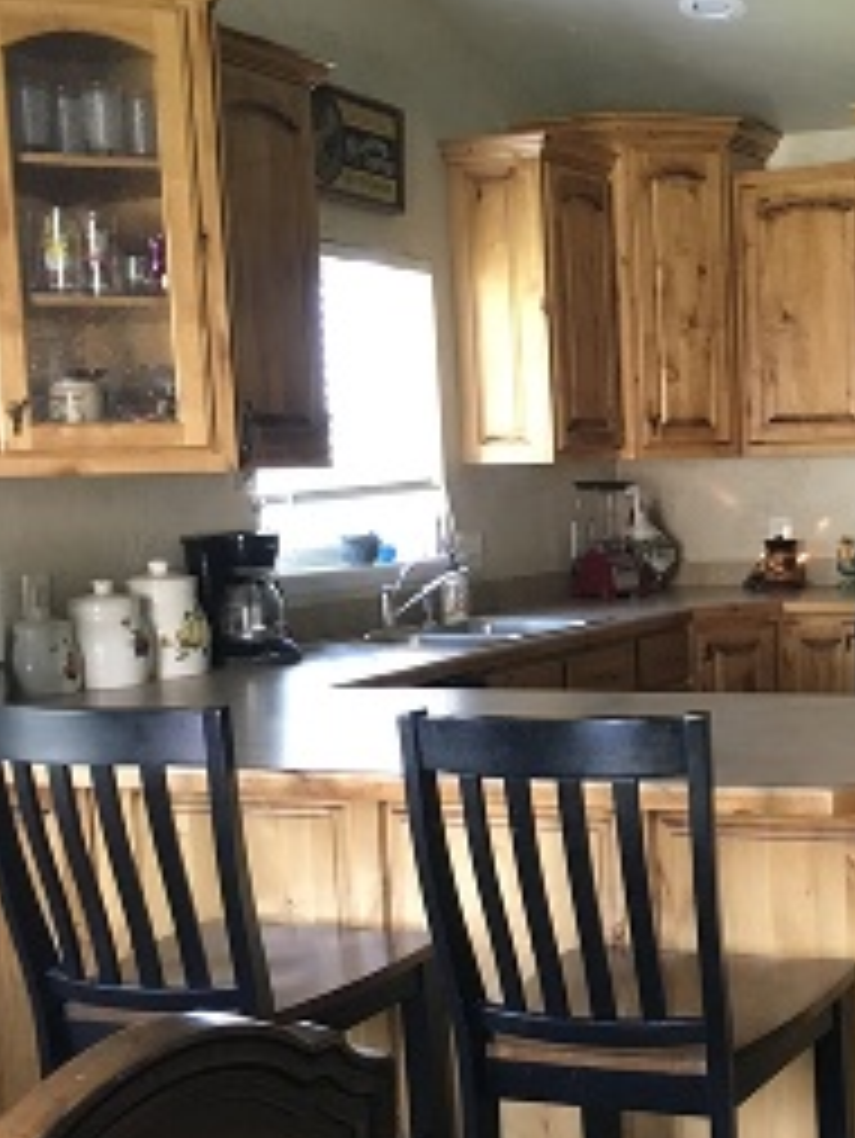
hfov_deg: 25.6
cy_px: 675
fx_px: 1810
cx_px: 801
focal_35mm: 55
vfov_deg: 34.8
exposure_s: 1/30
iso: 160
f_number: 2.2
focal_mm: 4.15
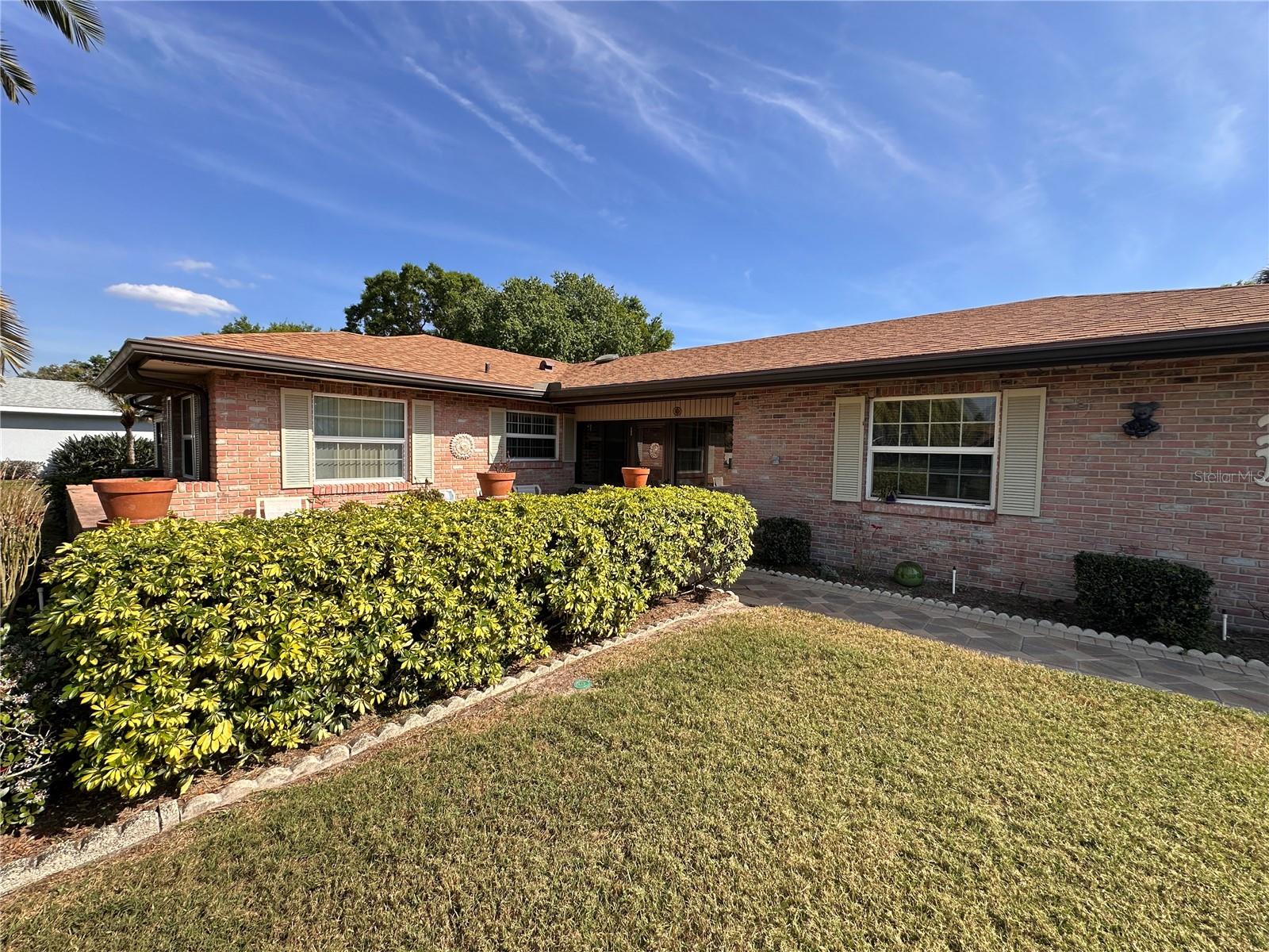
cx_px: 634
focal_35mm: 14
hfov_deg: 102.1
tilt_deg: -3.4
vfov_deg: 85.7
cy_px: 476
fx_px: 513
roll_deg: -1.0
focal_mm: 2.22
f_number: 2.2
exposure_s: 1/997
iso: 50
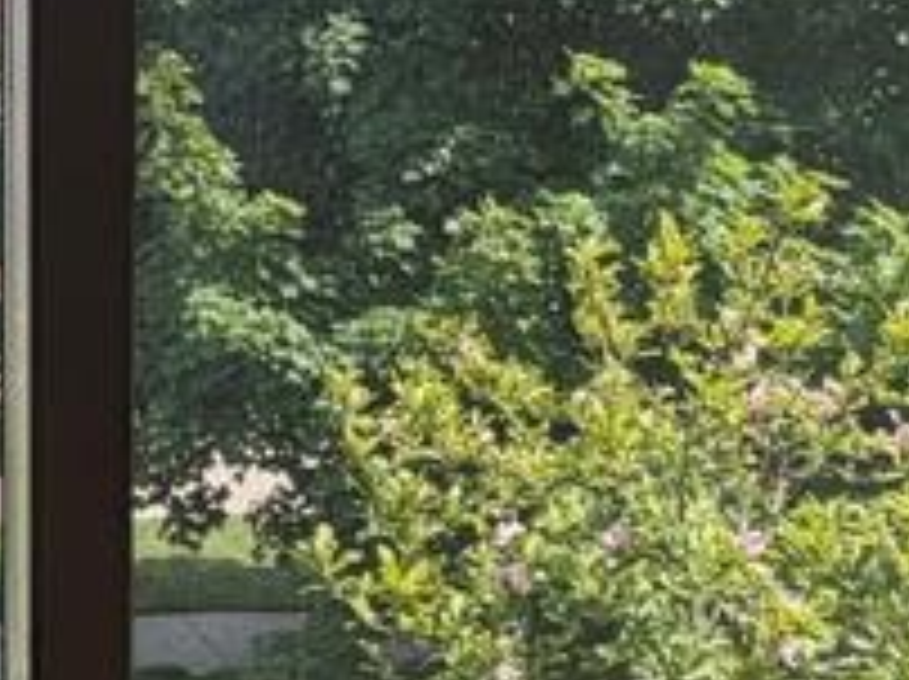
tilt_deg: -9.0
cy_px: 333
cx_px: -117
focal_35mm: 71
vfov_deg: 20.7
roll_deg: +0.6
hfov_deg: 25.3
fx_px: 1862
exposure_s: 1/502
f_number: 2.2
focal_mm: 2.22
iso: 64
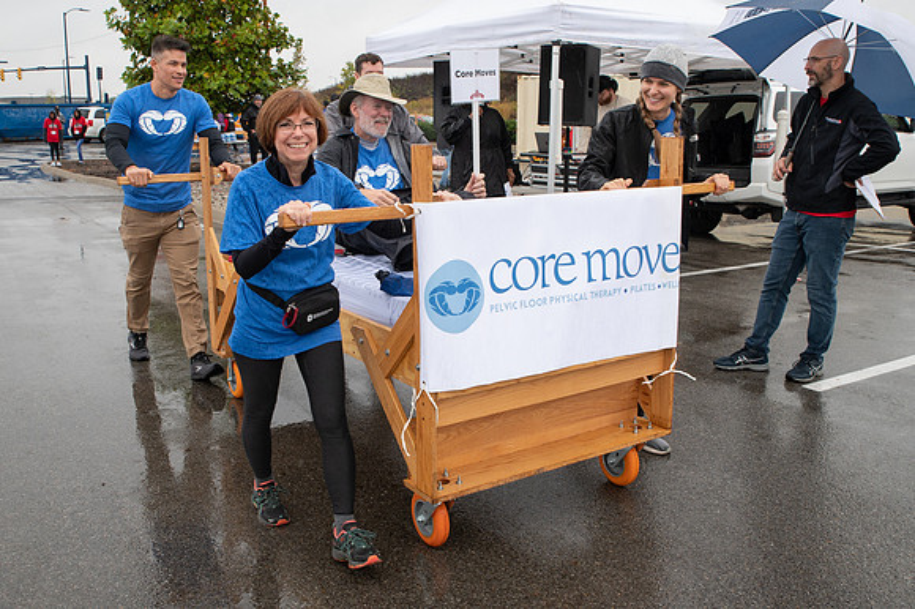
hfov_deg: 57.3
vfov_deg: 40.0
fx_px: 837
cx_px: 418
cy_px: 294
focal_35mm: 33
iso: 400
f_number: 7.1
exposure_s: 1/200
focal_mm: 26
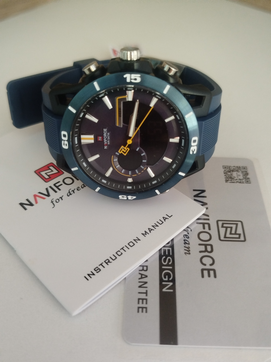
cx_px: 136
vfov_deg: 55.4
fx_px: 344
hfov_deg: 42.9
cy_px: 181
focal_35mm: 33
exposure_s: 1/17
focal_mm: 5.31
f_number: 1.7
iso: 640
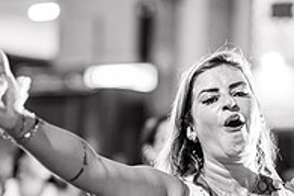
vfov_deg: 9.2
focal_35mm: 149
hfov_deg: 13.8
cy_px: 186
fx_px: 1217
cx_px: 188
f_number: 1.2
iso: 2000
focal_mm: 50
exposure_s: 1/320
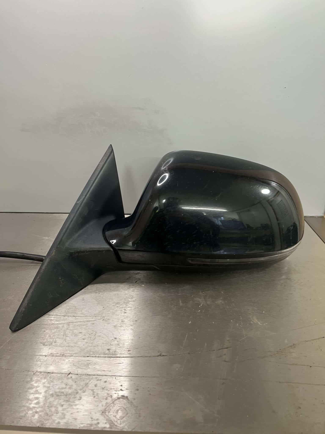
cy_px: 217
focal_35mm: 26
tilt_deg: -23.5
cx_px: 162
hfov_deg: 53.1
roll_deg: -0.9
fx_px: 325
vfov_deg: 67.3
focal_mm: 5.1
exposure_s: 1/50
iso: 125
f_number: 1.6
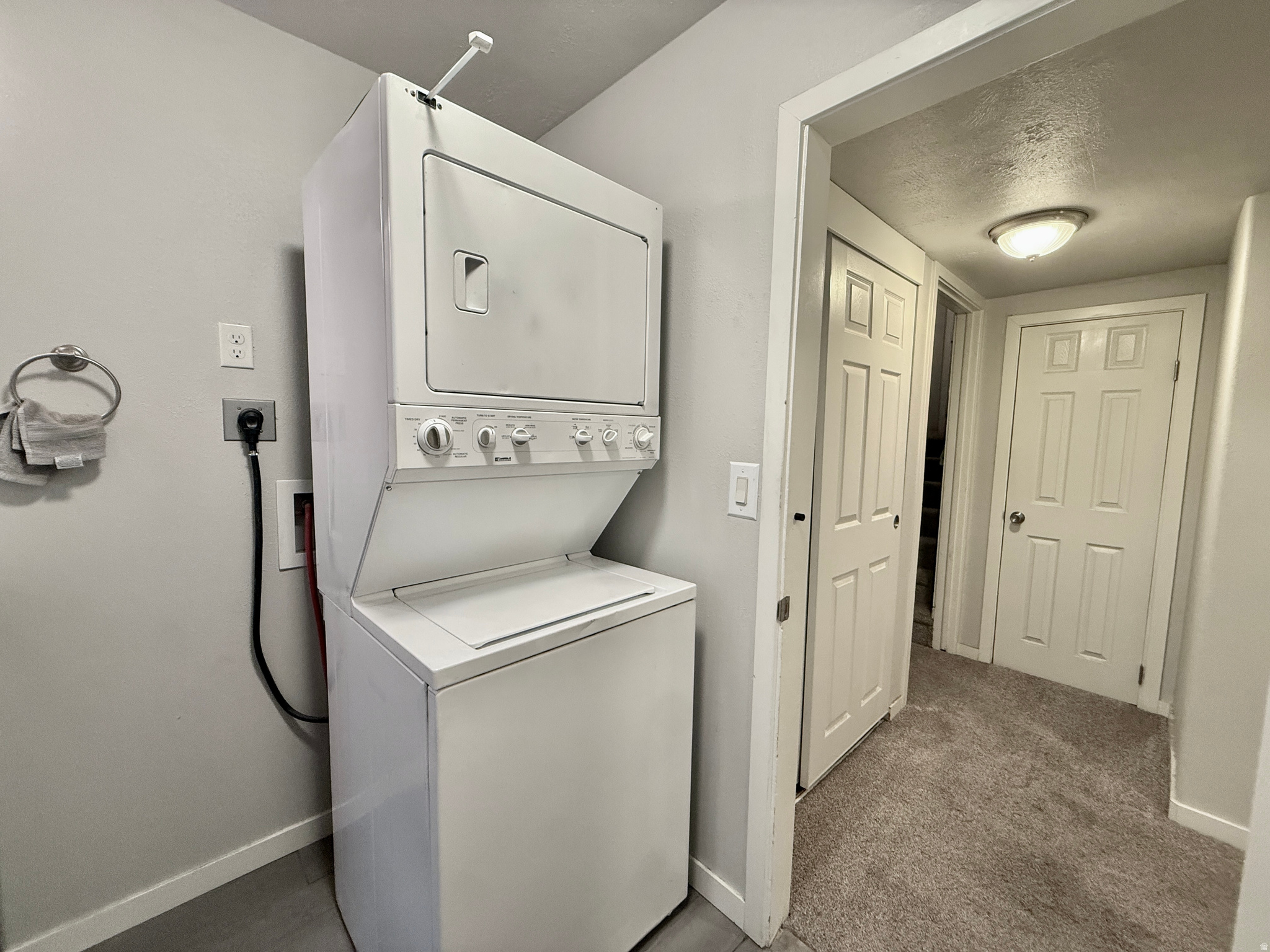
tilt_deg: -4.7
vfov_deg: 85.7
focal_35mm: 14
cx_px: 635
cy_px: 476
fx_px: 514
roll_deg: -0.8
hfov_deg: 102.1
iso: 250
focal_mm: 2.22
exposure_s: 1/120
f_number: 2.2
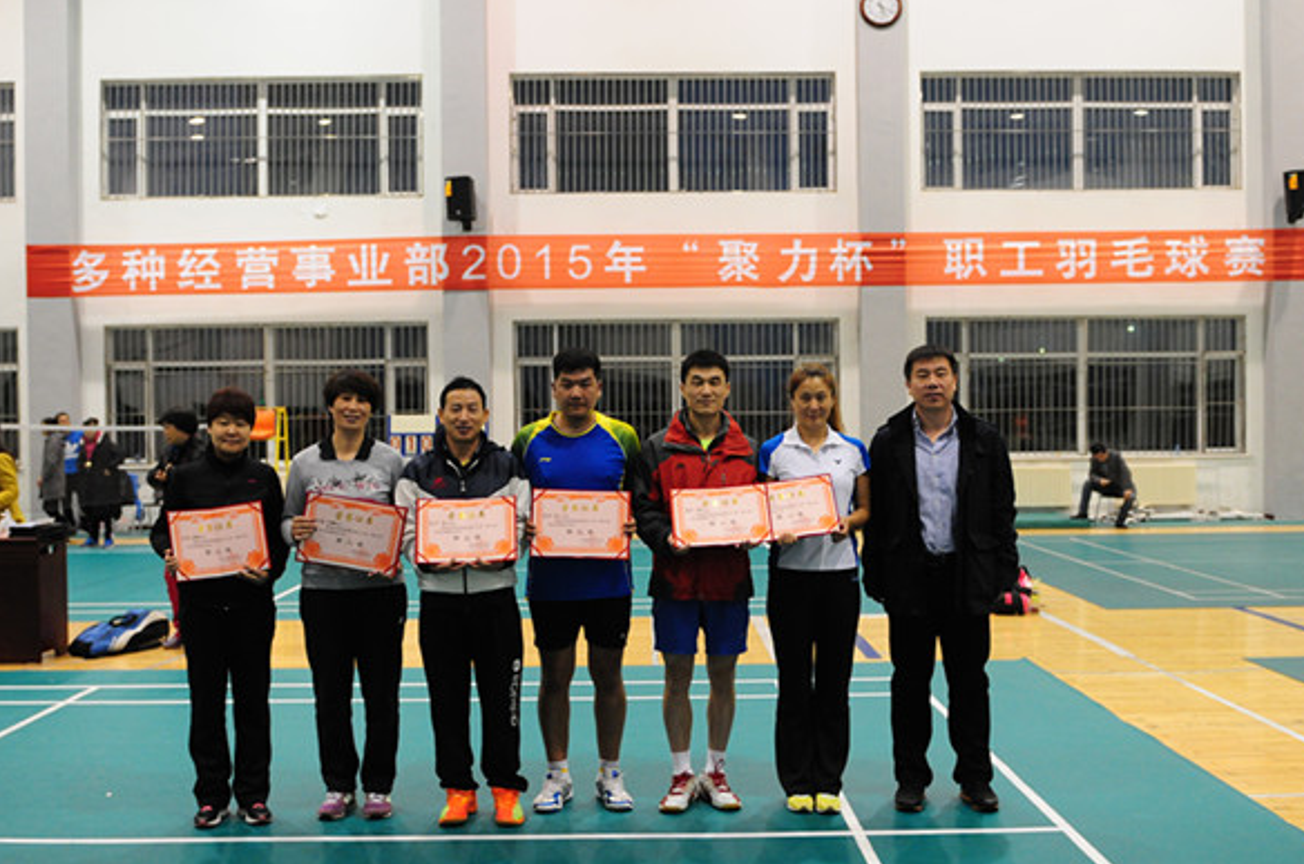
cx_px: 650
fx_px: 1338
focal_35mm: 37
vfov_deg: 35.8
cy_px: 438
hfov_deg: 52.0
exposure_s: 1/125
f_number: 2.8
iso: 1600
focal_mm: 24
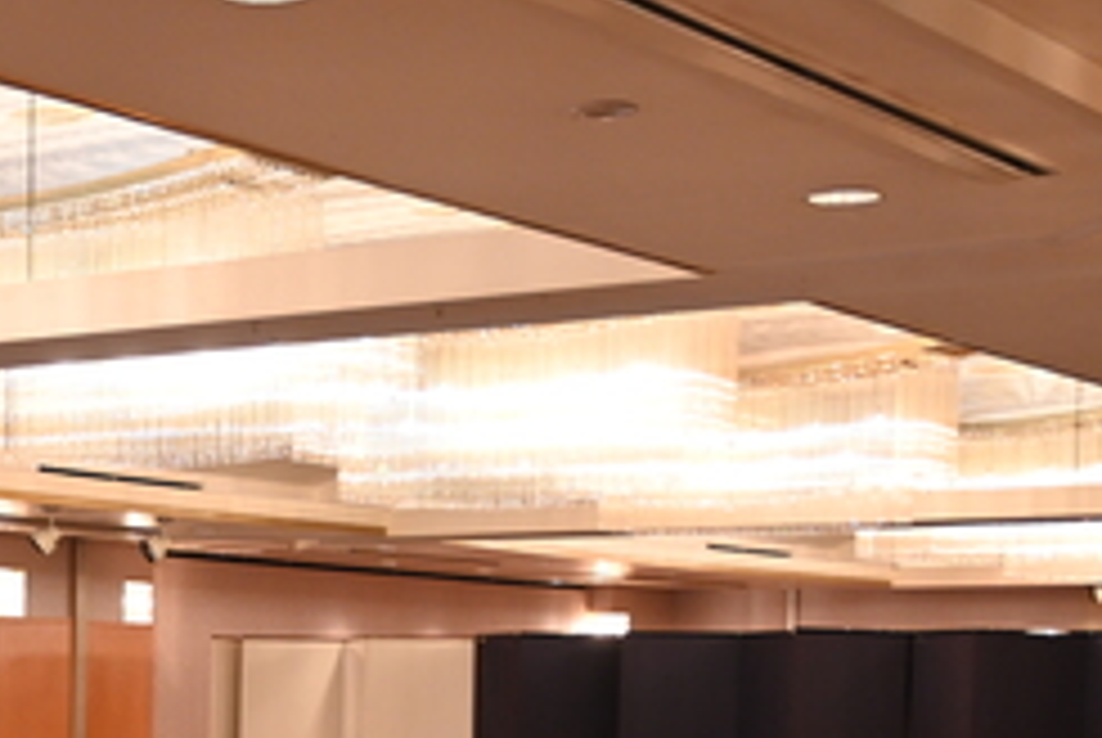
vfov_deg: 15.0
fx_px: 2697
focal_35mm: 88
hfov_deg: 22.2
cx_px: -22
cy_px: 911
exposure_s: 1/30
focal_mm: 18
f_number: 2.8
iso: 500
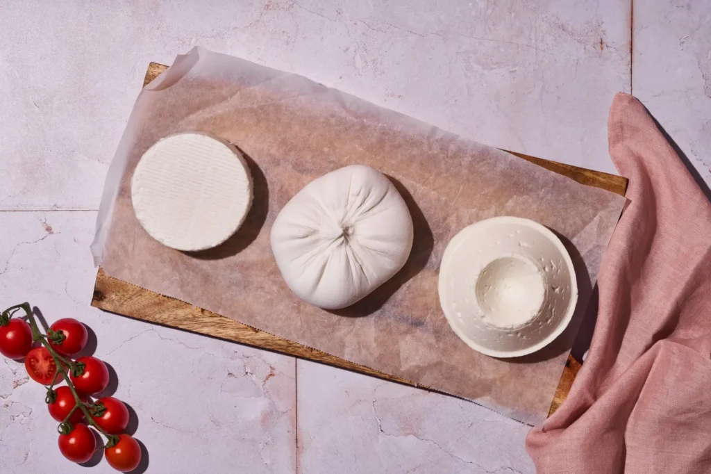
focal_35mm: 90
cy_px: 237
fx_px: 1777
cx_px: 356
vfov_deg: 15.2
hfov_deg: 22.6
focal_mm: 90
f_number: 22
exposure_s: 1/125
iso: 160
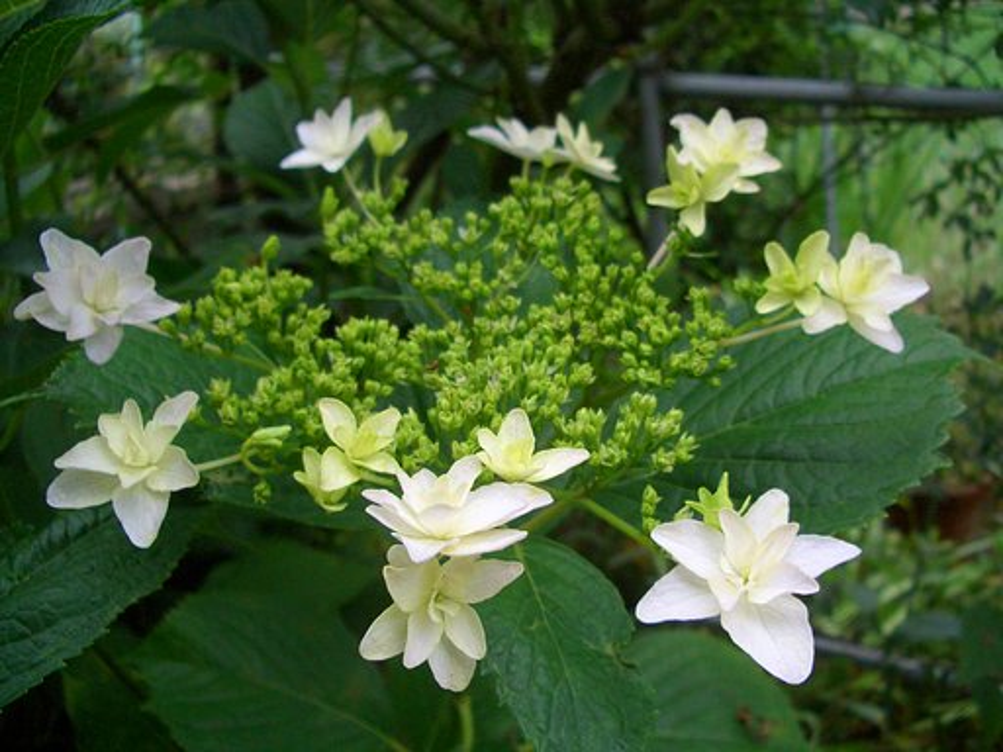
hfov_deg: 52.6
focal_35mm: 35
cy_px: 376
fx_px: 1014
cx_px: 502
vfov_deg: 40.7
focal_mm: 5.8
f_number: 2.6
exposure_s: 1/100
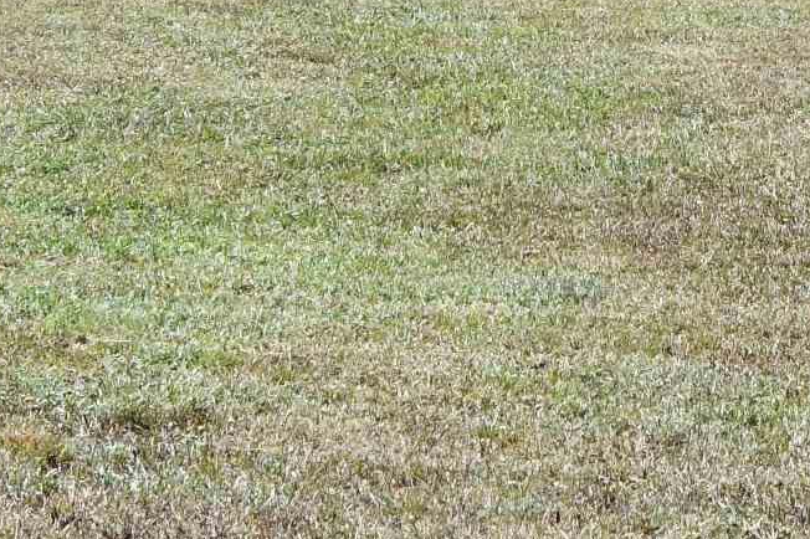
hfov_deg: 14.5
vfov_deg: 9.5
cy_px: -171
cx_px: 522
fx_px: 3171
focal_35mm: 141
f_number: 13
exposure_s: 1/500
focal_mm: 22
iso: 800
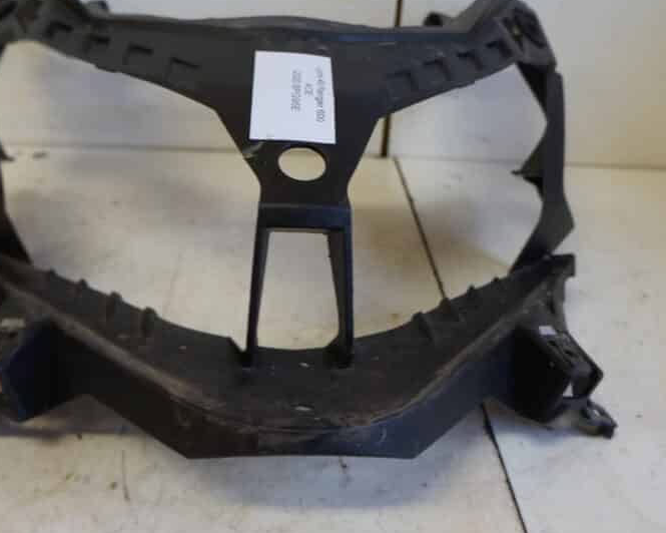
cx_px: 306
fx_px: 769
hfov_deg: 46.8
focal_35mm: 39
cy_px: 223
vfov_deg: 38.1
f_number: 4
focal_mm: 18
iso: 500
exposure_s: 1/40
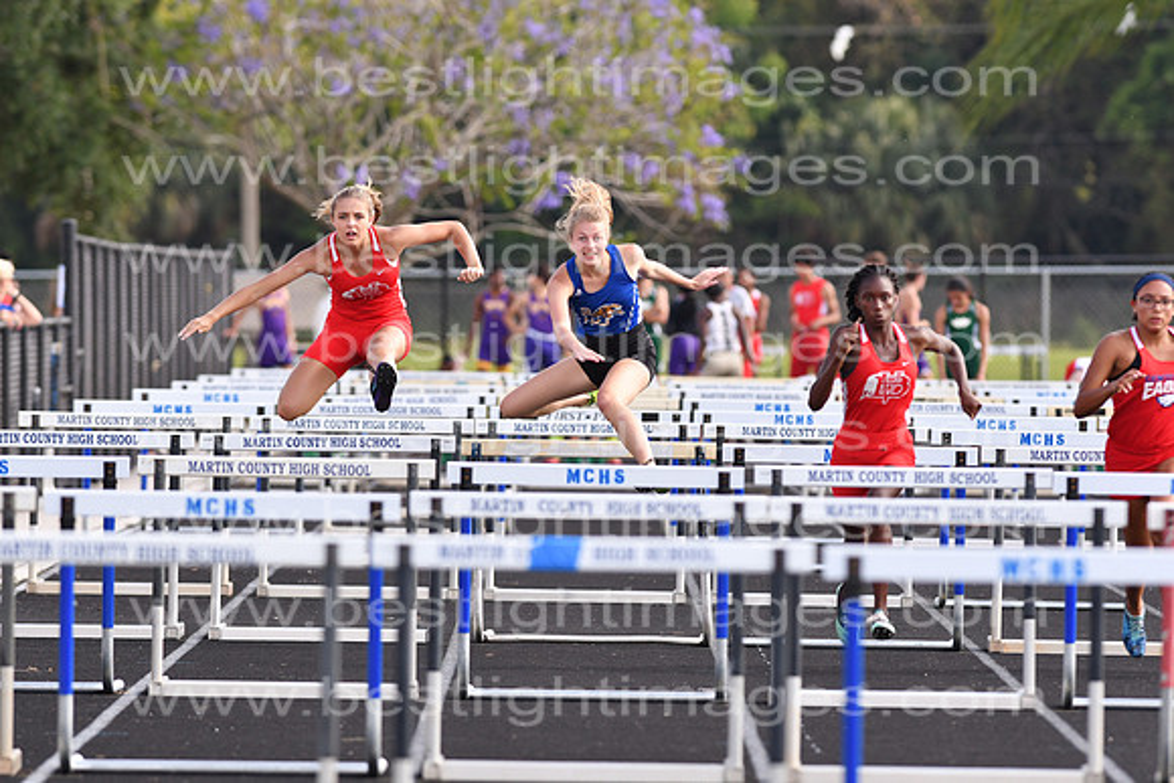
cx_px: 587
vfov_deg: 3.1
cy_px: 392
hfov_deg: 4.6
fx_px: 14678
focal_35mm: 450
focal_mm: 300
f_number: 5.6
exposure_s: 1/1000
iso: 400
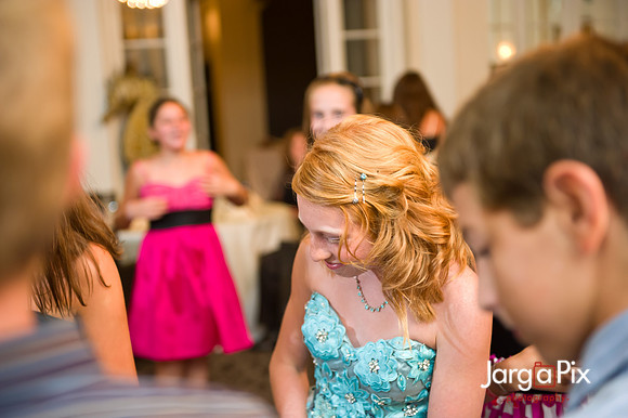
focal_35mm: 60
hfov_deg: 33.4
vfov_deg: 22.6
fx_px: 1046
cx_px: 314
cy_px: 209
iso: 1600
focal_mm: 60
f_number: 3.2
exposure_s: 1/125
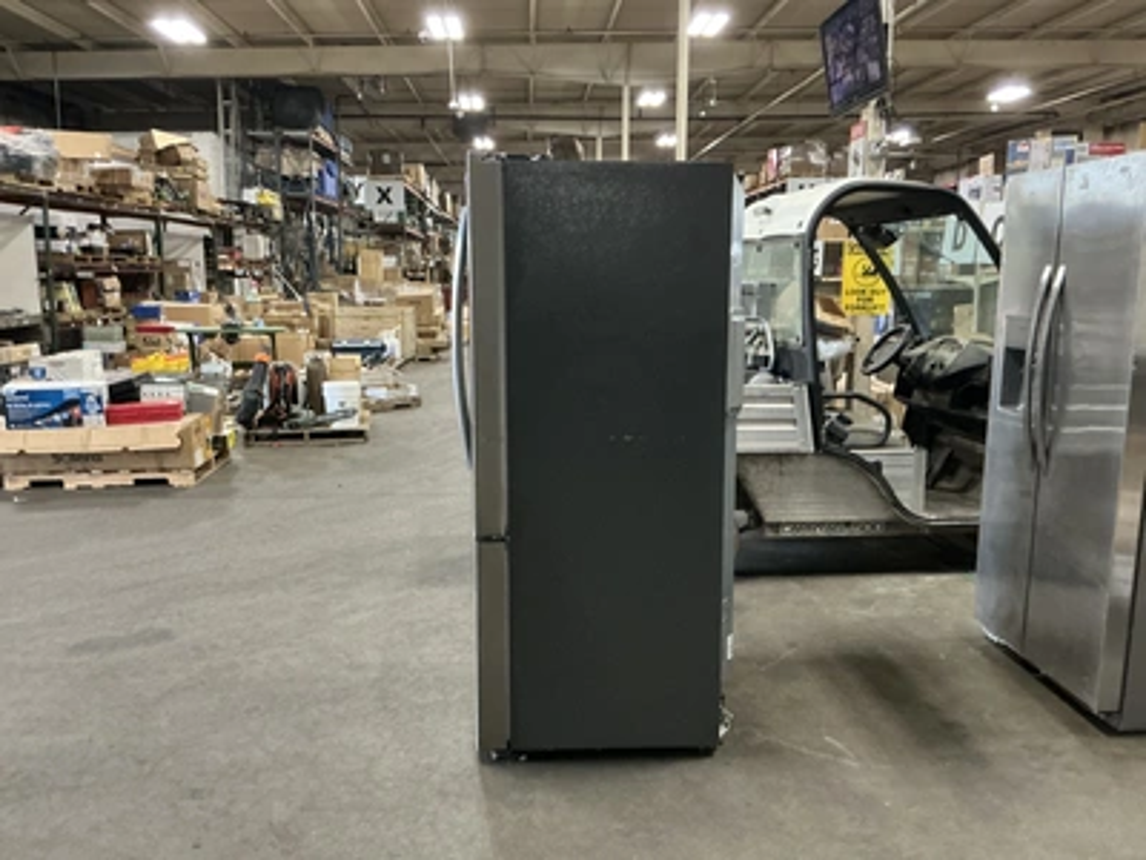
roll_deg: +0.9
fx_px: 927
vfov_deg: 49.7
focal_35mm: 28
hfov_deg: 63.4
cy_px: 430
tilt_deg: -8.1
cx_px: 573
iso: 320
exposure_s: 1/40
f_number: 1.8
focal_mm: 3
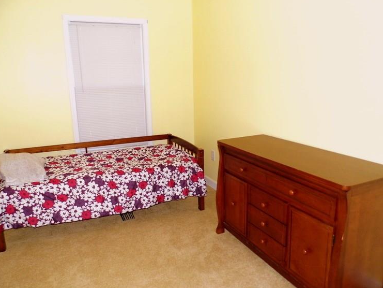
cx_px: 185
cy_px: 150
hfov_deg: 65.3
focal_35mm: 27
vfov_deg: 51.4
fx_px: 299
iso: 100
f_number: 3.1
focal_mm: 4.46
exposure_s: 1/60
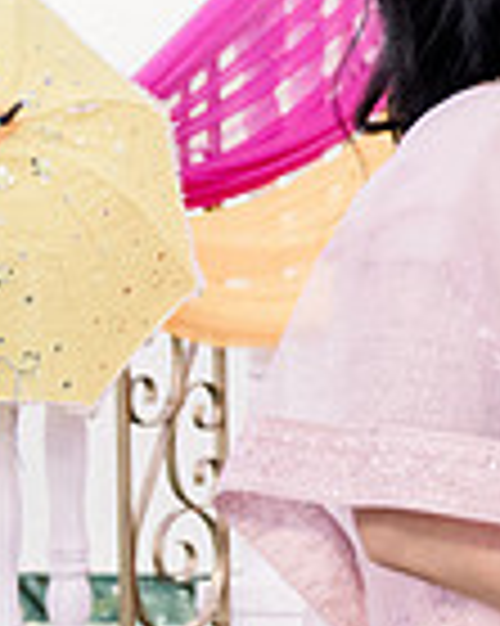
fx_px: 2981
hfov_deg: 8.7
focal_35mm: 161
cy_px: 412
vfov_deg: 12.0
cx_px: 1207
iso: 6400
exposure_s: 1/125
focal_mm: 41
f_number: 2.8
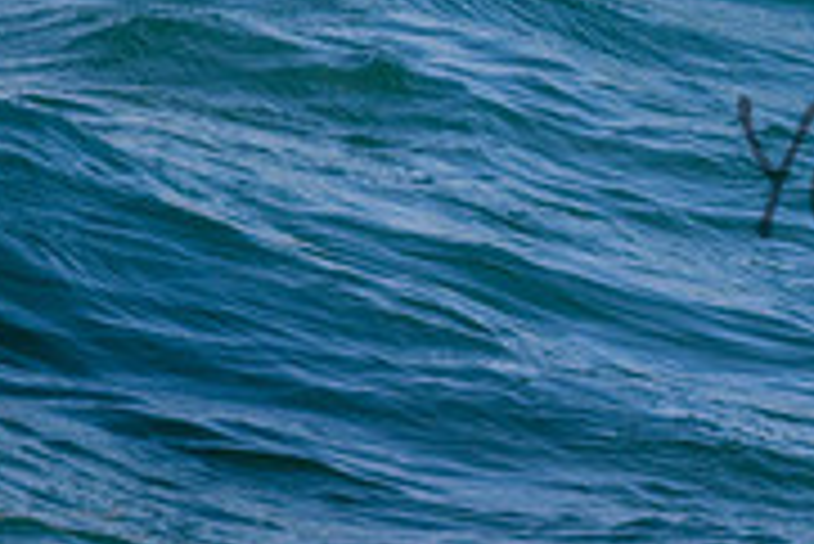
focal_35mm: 2569
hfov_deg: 0.8
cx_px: 1201
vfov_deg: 0.5
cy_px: 128
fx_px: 58133
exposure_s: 1/2000
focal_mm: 800
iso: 1250
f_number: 11
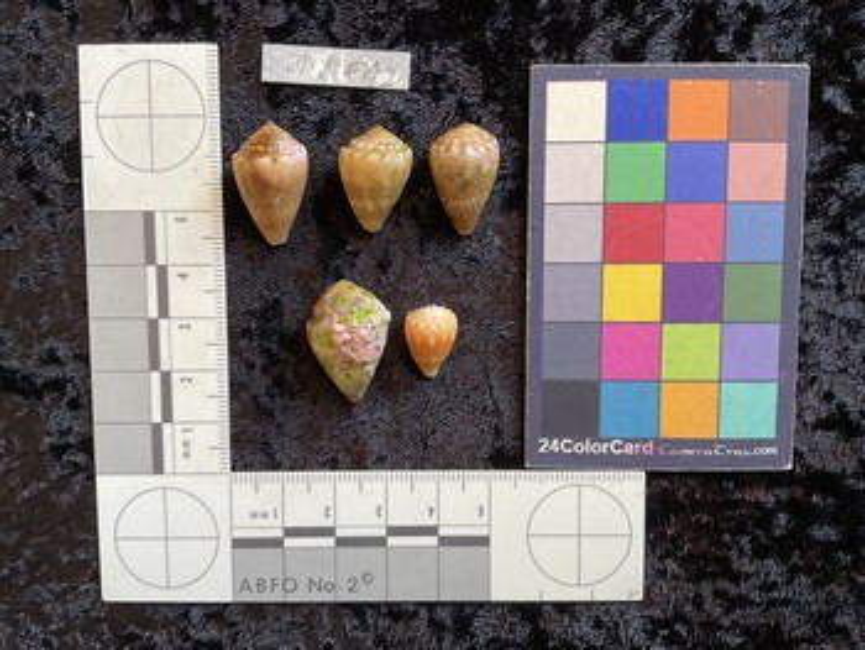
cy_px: 325
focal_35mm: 29
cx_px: 432
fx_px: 725
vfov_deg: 48.3
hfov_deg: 61.6
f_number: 1.8
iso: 40
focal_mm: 3
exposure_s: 1/50
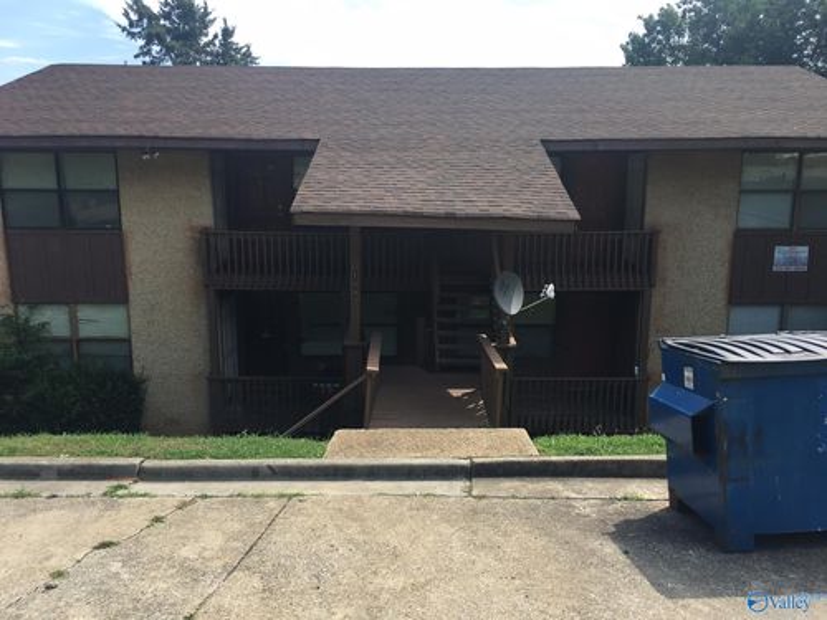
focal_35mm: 29
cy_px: 310
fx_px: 693
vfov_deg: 48.2
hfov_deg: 61.7
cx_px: 414
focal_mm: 4.15
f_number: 2.2
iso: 25
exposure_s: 1/686
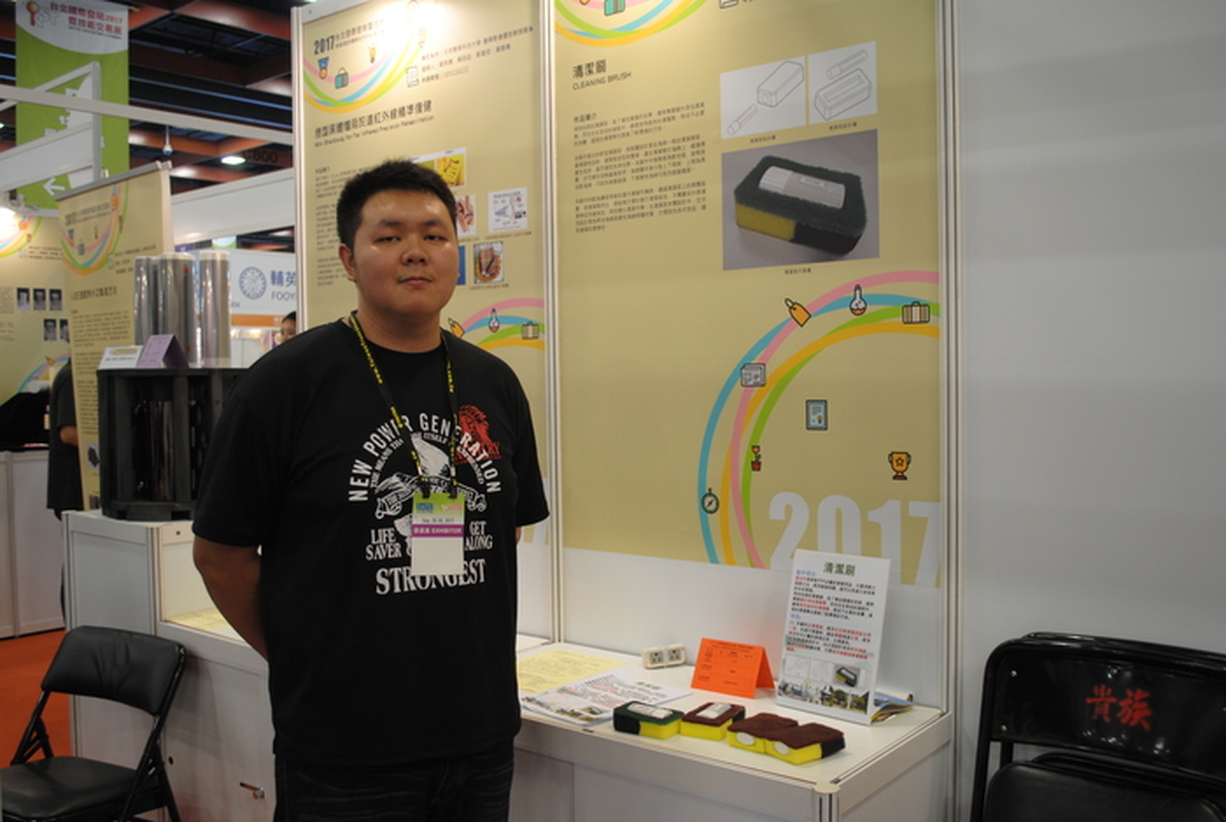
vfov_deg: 40.1
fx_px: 1125
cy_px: 411
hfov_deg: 57.2
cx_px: 613
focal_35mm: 33
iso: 200
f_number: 3.8
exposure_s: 1/20
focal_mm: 22
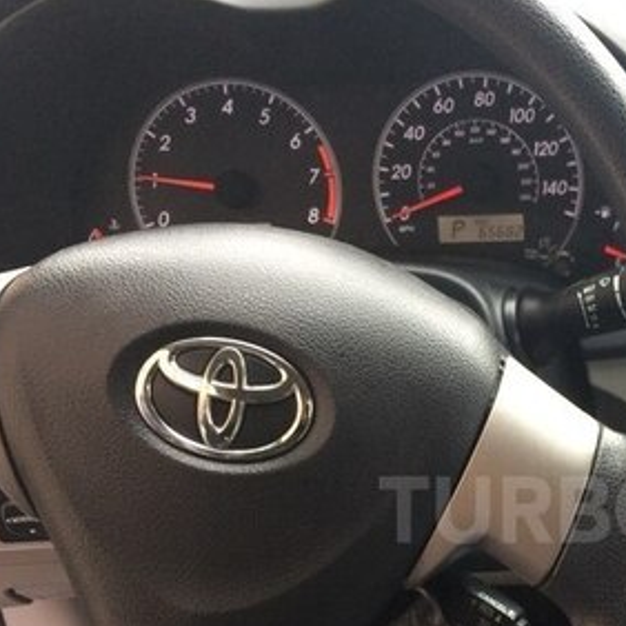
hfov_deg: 27.2
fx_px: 1228
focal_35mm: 60
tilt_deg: -38.1
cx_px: 606
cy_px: 509
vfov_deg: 28.0
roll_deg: +0.9
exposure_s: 1/33
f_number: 2.2
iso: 64
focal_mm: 4.15
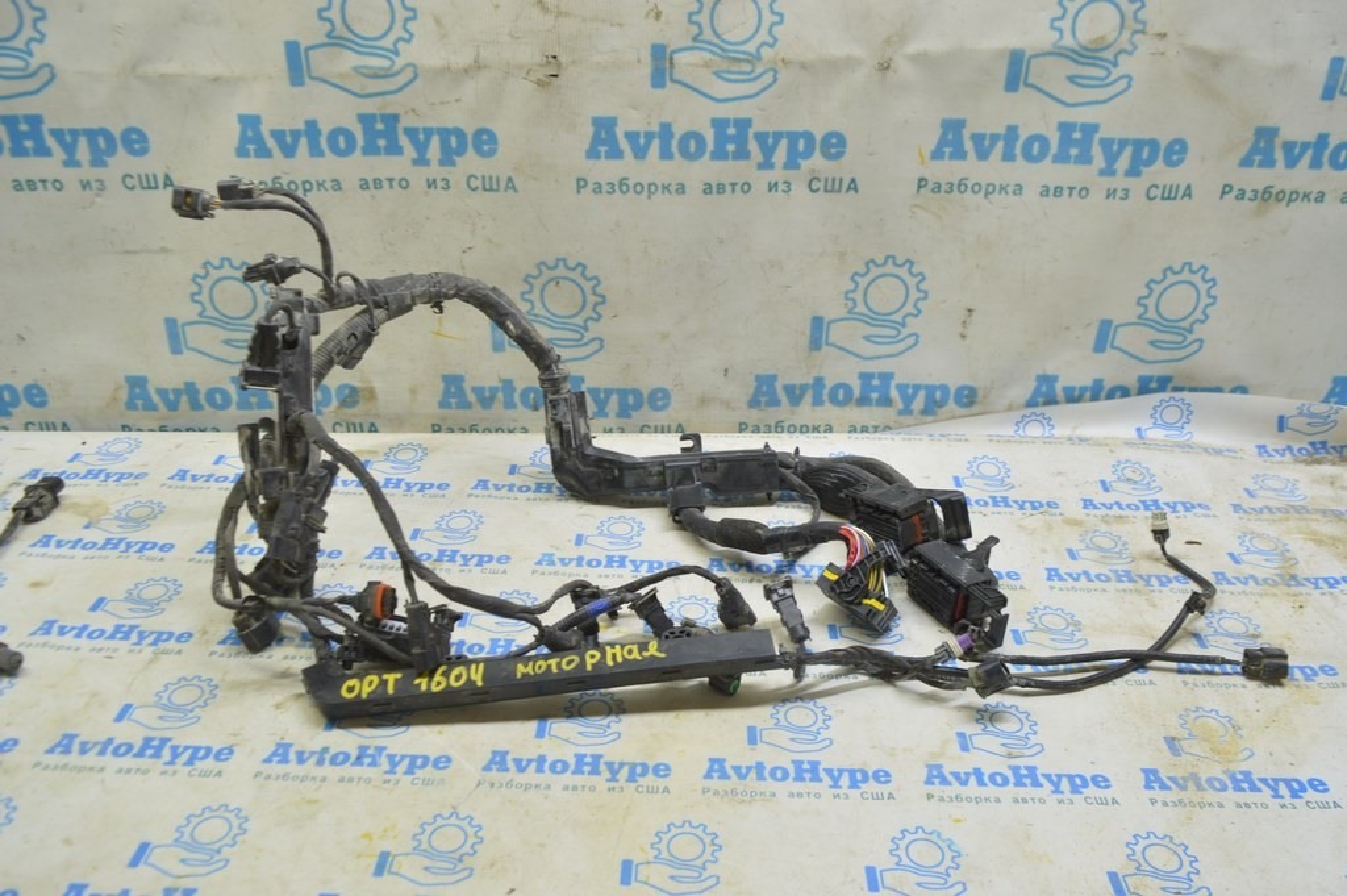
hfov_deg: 62.0
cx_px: 674
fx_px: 1122
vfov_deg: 43.5
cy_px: 448
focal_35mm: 30
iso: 400
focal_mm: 20
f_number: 5.6
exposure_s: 1/20
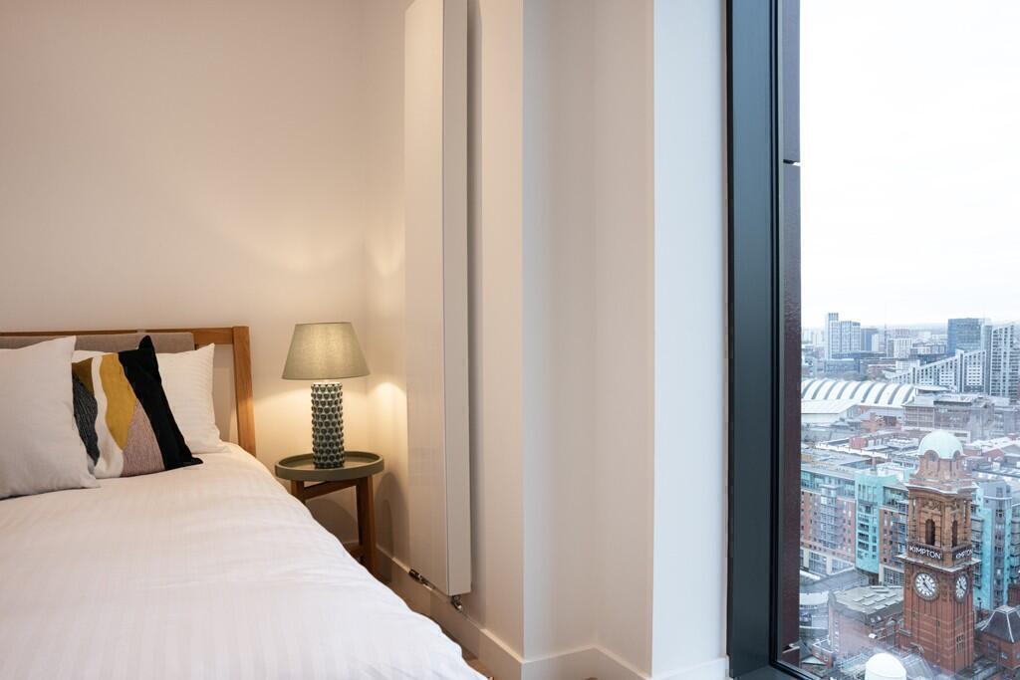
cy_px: 340
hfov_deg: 73.7
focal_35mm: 24
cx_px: 510
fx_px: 680
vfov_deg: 53.1
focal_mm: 24
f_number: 9
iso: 400
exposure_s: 1/15
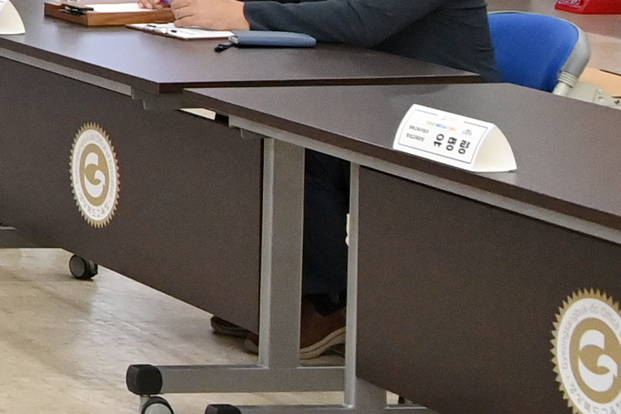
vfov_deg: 8.0
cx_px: -1184
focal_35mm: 169
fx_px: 2915
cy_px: -222
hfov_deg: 9.7
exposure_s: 1/200
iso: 2000
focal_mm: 29
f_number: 5.6
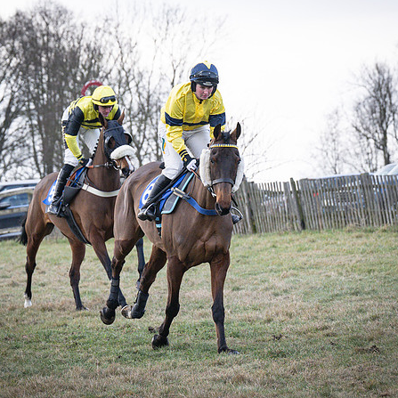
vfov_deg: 7.6
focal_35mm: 231
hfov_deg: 7.6
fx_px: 3005
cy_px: 196
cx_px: 213
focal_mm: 85
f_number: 4
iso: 400
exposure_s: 1/1600
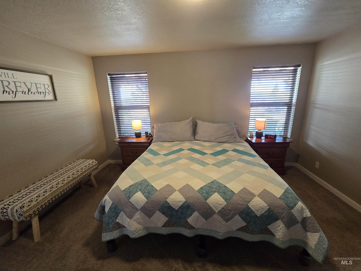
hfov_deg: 106.2
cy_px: 136
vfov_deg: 89.9
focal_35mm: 13
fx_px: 136
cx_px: 180
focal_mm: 2.2
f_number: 2.2
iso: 400
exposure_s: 1/60
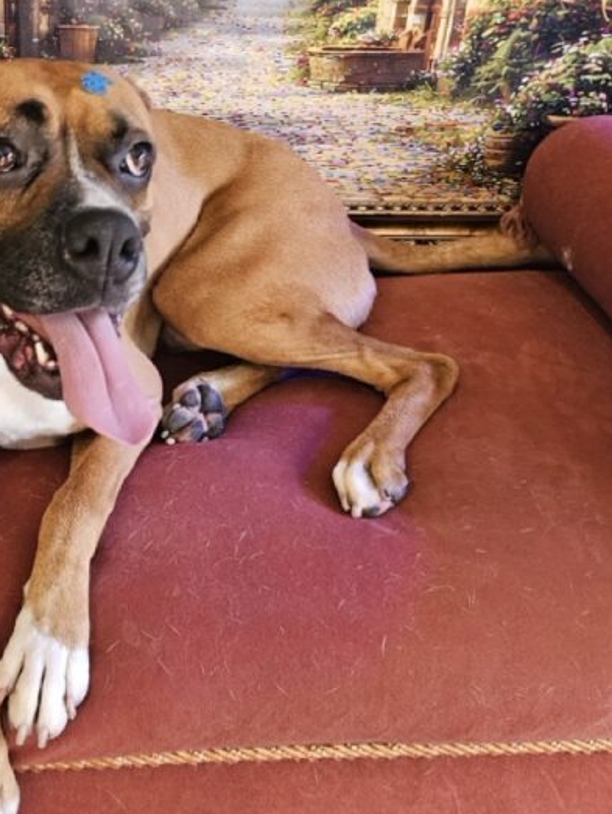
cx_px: 140
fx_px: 1059
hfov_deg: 31.5
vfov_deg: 41.2
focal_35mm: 45
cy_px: 240
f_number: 1.8
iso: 500
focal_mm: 5.4
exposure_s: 1/120
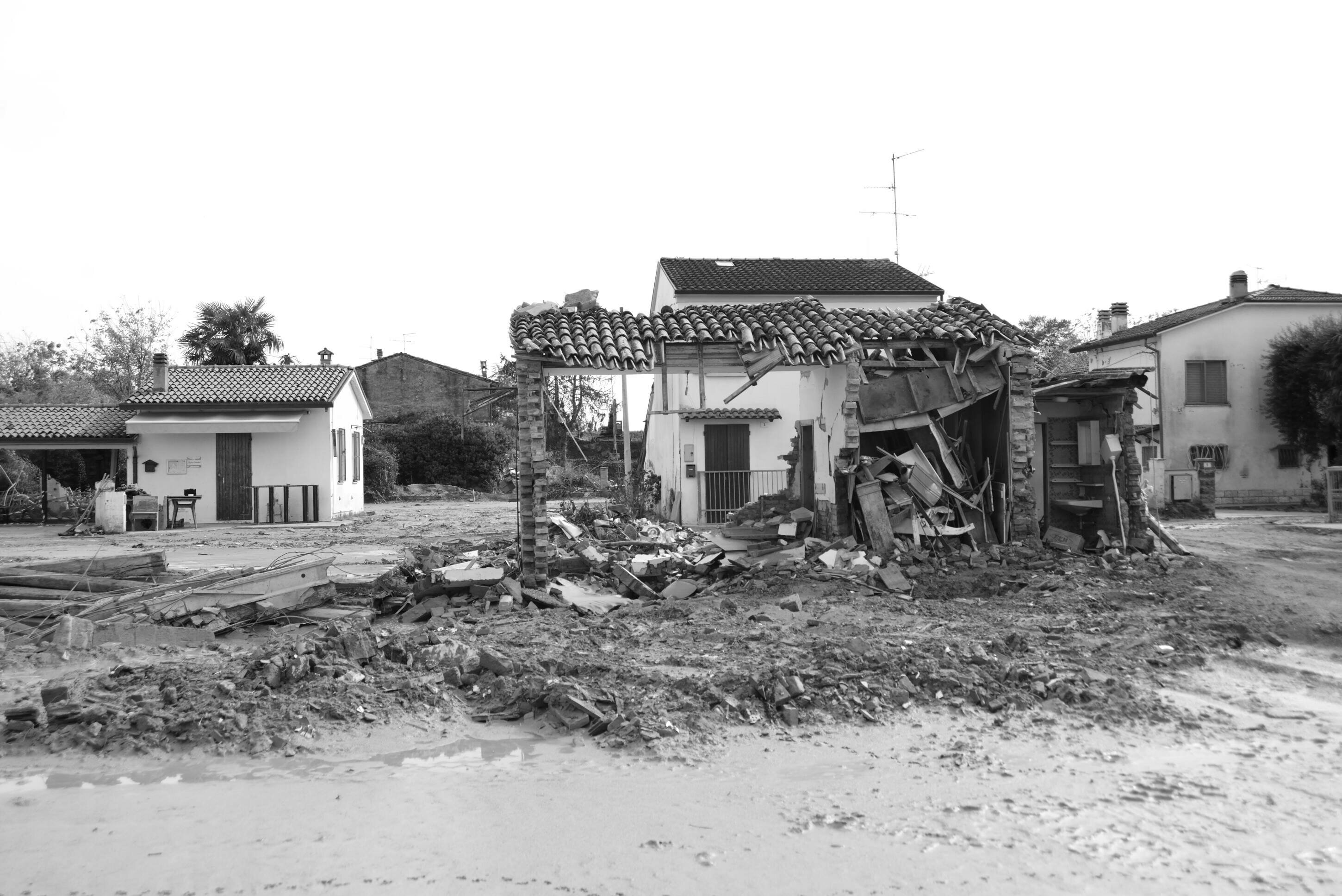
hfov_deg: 54.4
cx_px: 671
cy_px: 448
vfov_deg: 37.9
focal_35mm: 35
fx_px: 1305
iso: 560
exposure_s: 1/1600
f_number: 5.6
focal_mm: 35
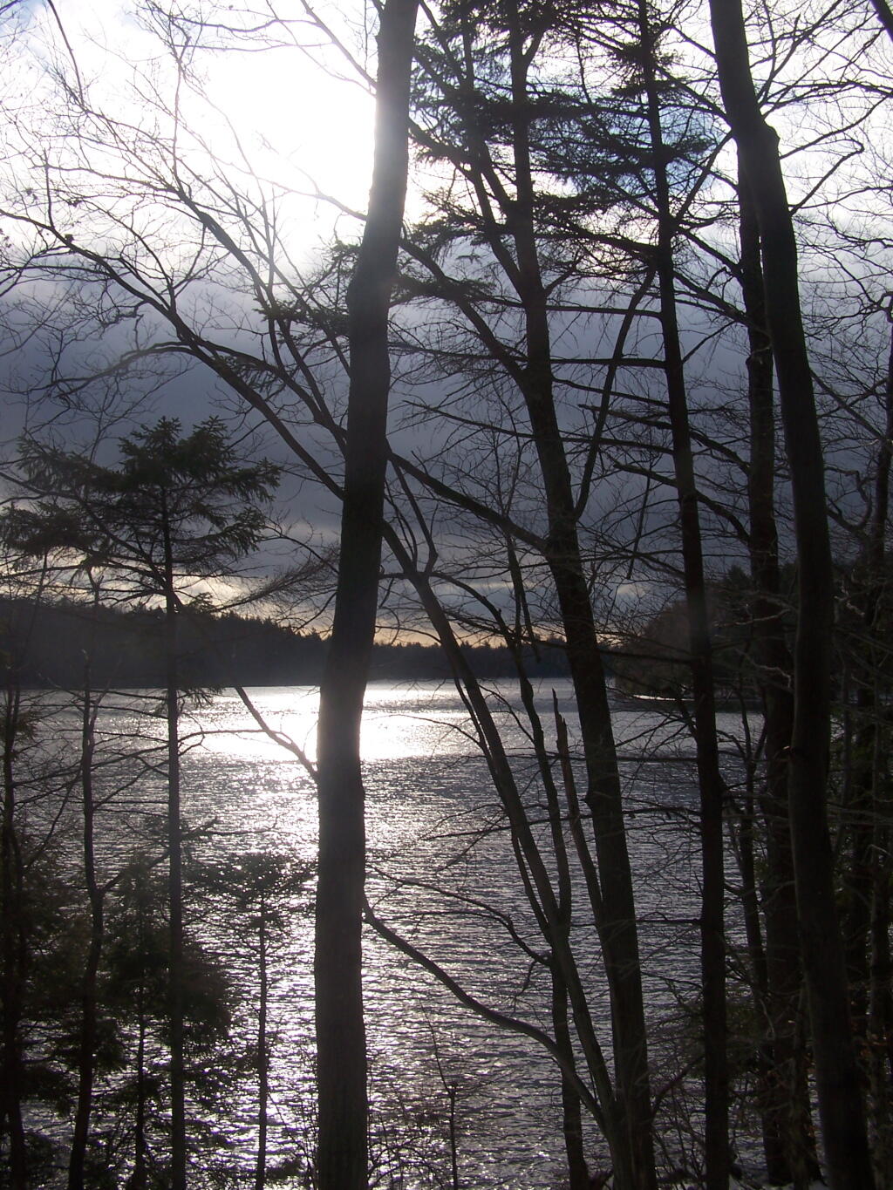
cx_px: 446
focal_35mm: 38
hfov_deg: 37.7
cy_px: 595
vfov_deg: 49.0
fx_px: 1307
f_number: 5.6
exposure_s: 1/640
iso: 80
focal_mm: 6.3
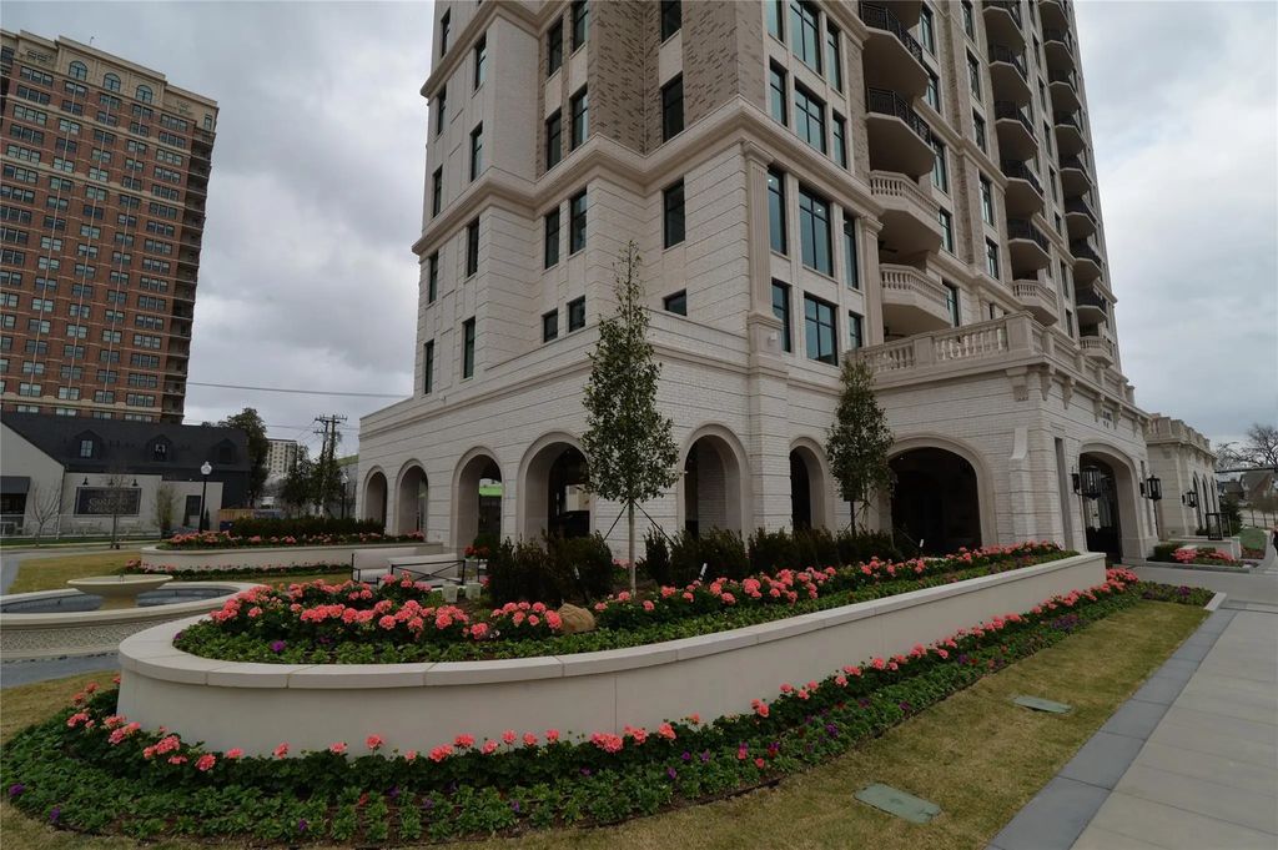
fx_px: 568
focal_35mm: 16
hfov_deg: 96.8
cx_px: 639
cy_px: 425
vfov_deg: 73.7
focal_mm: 16
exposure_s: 1/500
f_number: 11
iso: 400
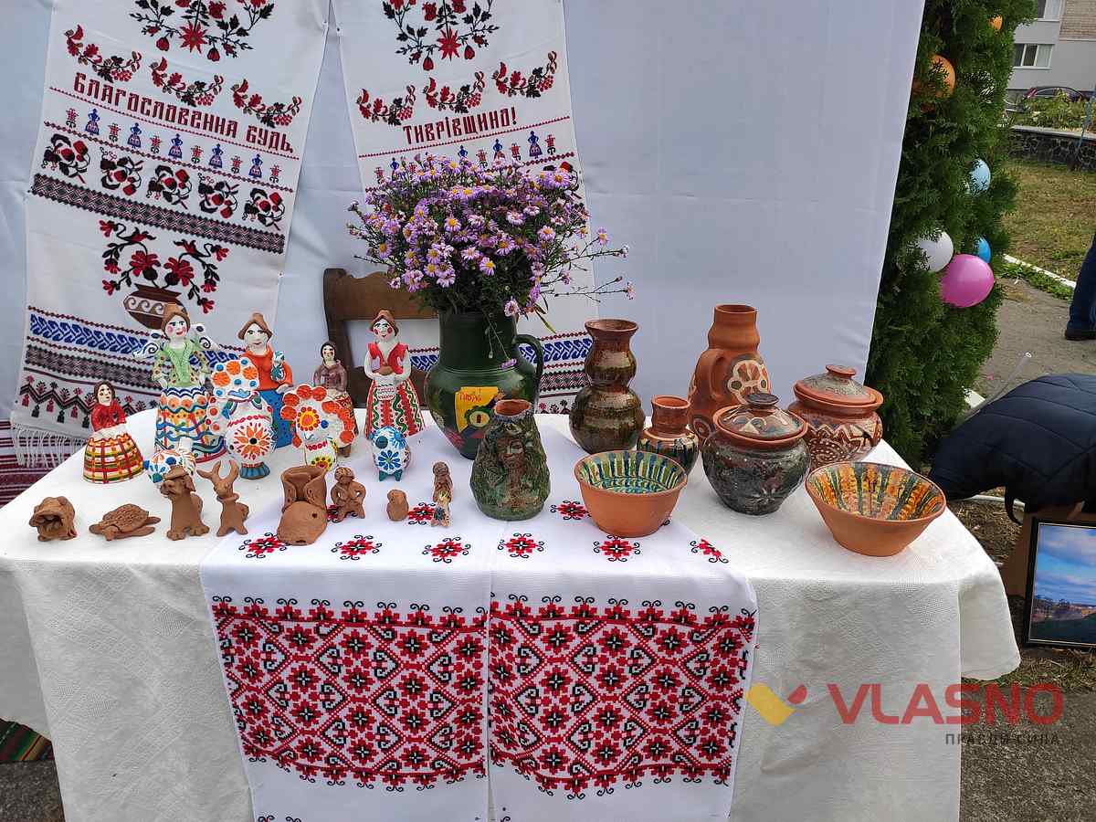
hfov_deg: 67.3
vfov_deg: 53.1
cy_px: 411
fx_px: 823
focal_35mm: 26
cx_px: 548
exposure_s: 1/895
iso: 112
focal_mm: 4.77
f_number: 1.75
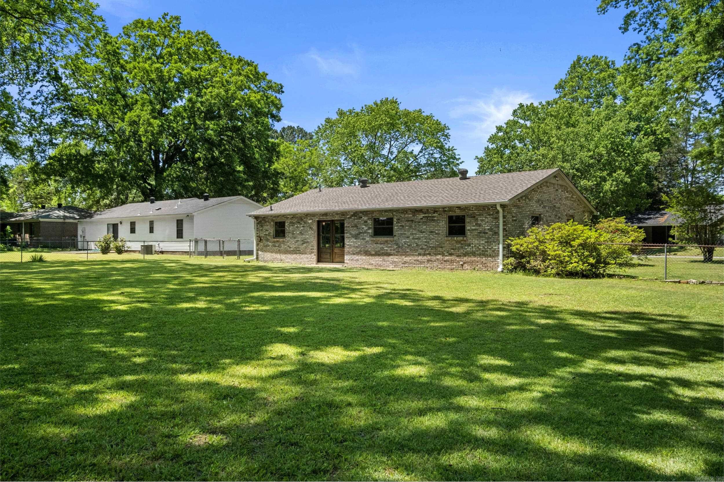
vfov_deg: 49.6
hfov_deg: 69.4
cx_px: 362
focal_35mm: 26
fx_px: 523
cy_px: 241
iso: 400
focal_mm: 17.4
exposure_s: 1/160
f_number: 8
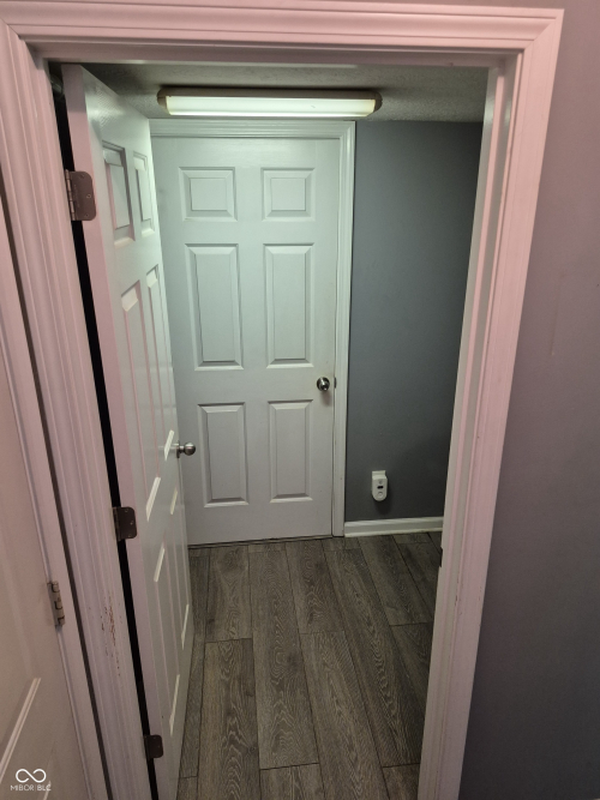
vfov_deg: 73.9
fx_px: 532
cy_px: 400
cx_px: 300
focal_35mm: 23
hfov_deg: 58.9
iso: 800
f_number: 1.8
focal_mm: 5.4
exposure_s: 1/120
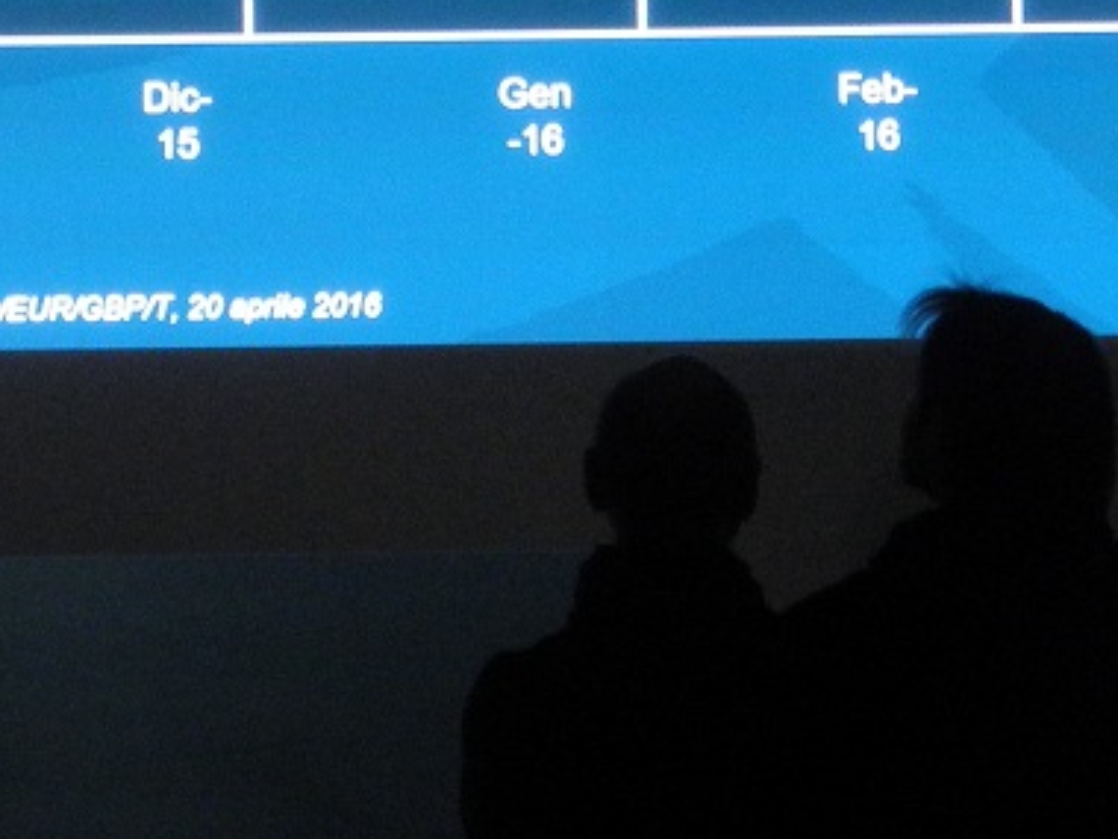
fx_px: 11724
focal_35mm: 363
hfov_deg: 5.5
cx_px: 844
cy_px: -620
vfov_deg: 4.1
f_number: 4.2
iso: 200
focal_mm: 16.3
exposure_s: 1/30
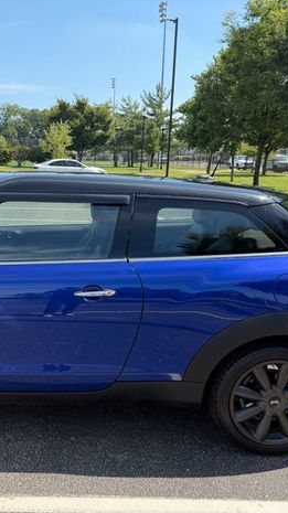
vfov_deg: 55.3
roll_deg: -0.2
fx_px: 490
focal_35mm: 36
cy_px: 257
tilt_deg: -11.2
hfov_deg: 31.8
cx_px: 53
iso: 100
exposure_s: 1/2169
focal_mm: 6.76
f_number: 1.78
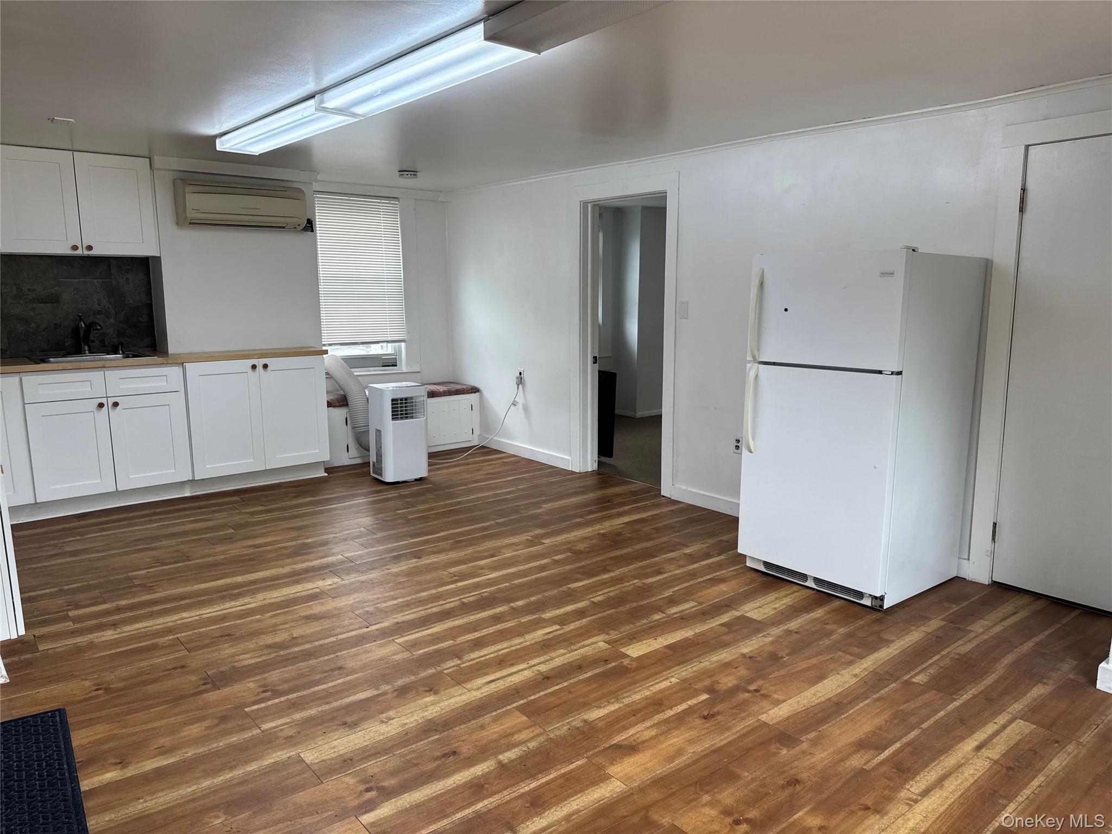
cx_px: 556
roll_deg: +0.8
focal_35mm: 24
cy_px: 417
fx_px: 771
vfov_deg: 56.8
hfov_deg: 71.6
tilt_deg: -10.4
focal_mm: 6.76
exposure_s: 1/120
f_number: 1.78
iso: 100
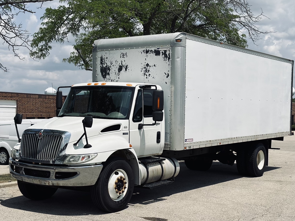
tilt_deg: +0.9
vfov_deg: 27.0
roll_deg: +0.8
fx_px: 460
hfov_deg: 35.5
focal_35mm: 54
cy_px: 111
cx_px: 154
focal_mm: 6.86
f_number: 1.78
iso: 80
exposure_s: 1/12048
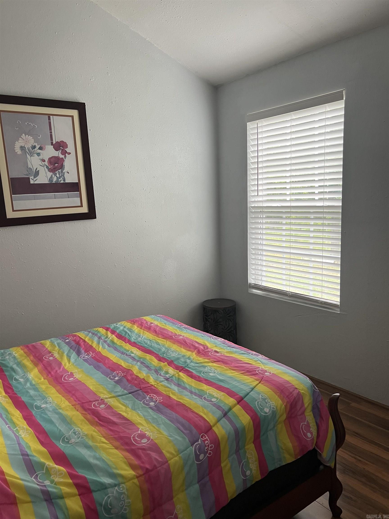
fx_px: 390
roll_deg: +3.3
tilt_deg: -7.9
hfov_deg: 53.1
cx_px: 194
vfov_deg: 67.3
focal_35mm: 26
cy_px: 260
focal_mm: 5.7
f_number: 1.5
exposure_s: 1/60
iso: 80
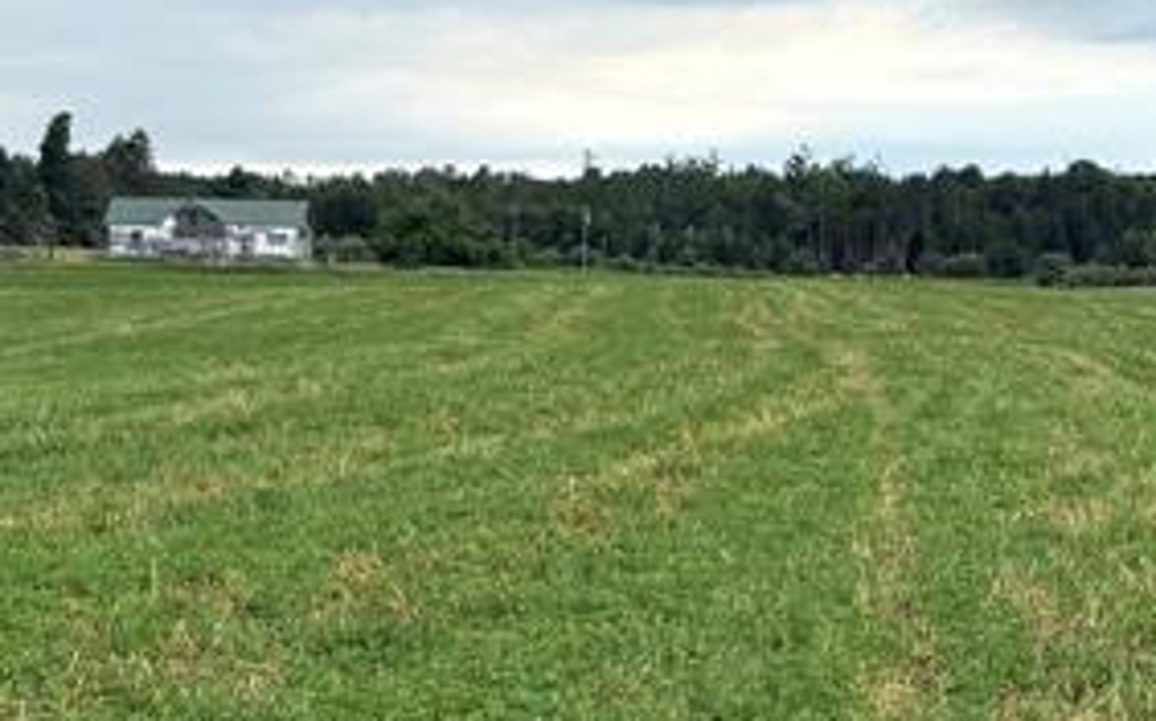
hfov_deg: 20.4
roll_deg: +0.0
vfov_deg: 13.1
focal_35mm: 100
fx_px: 3149
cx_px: 1049
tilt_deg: -1.8
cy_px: 291
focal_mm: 5.96
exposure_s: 1/1287
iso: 50
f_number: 1.6
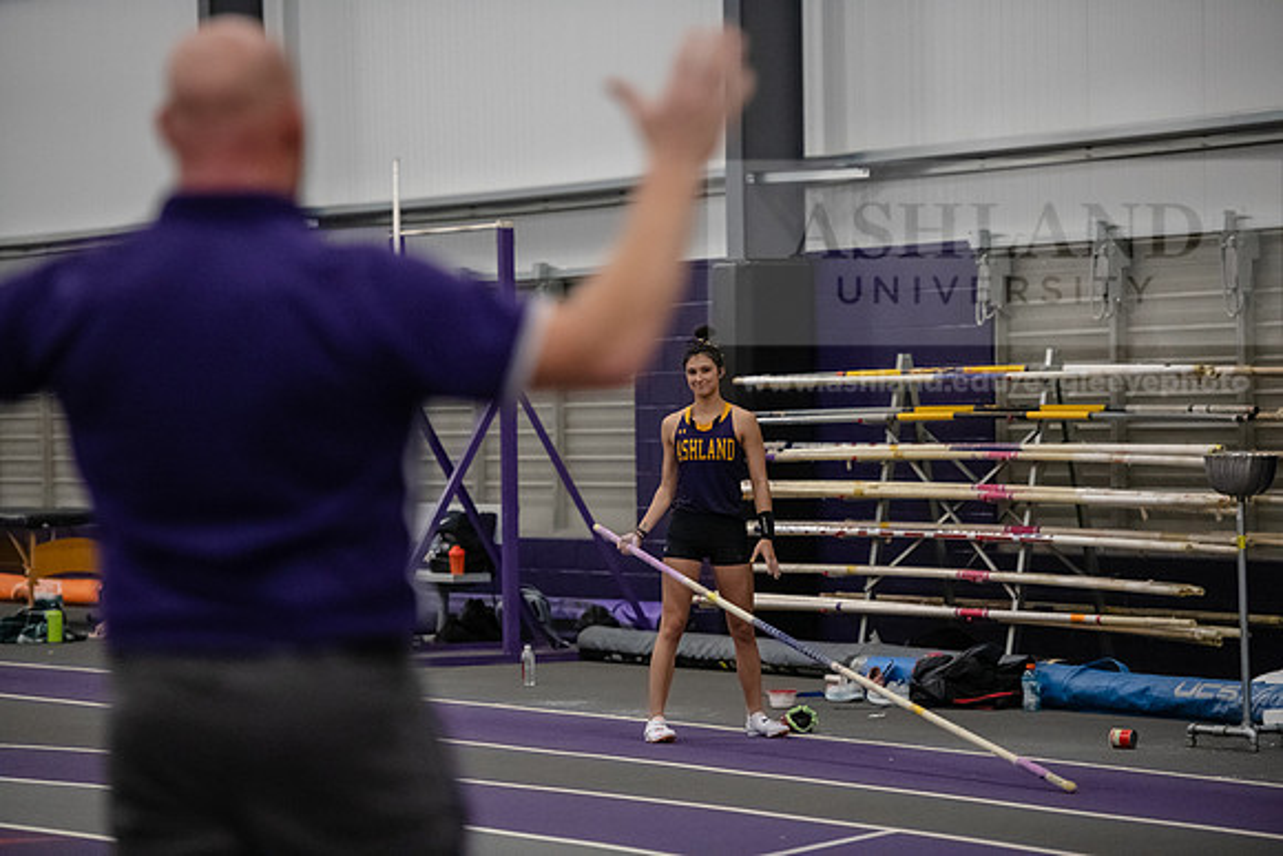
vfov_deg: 9.2
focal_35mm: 150
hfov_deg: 13.7
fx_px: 5347
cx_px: 642
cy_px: 428
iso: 5000
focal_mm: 150
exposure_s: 1/800
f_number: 2.8
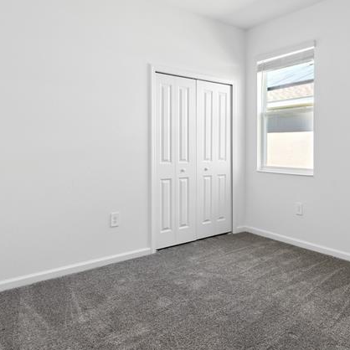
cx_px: 226
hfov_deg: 59.9
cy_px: 142
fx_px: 297
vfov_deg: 60.5
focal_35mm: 26
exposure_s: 1/2.5
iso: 100
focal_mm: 16
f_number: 9
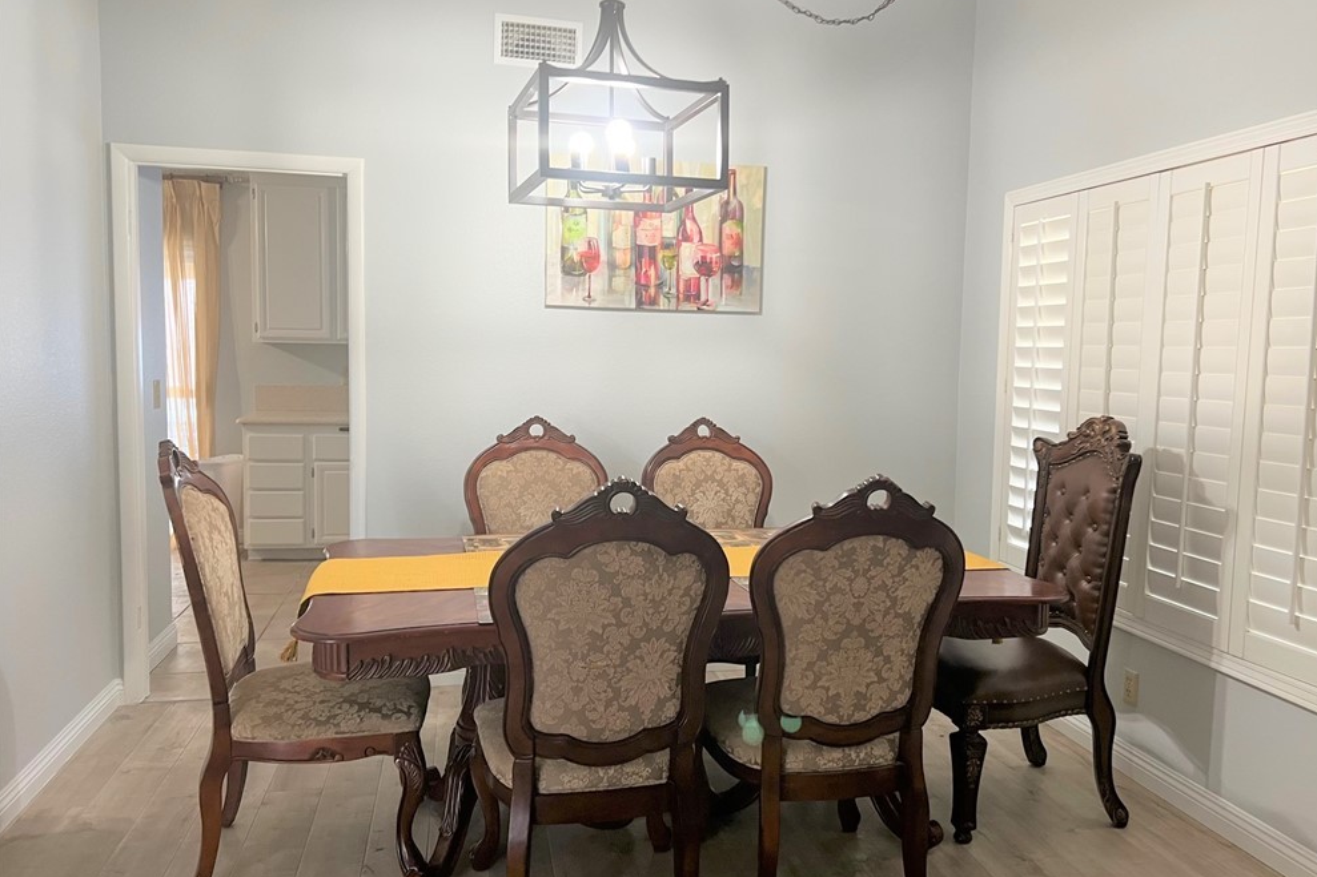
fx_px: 1024
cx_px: 676
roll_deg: -0.4
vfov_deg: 46.4
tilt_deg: -4.4
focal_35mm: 28
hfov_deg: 65.5
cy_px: 435
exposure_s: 1/60
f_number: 1.5
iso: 160
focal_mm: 5.7
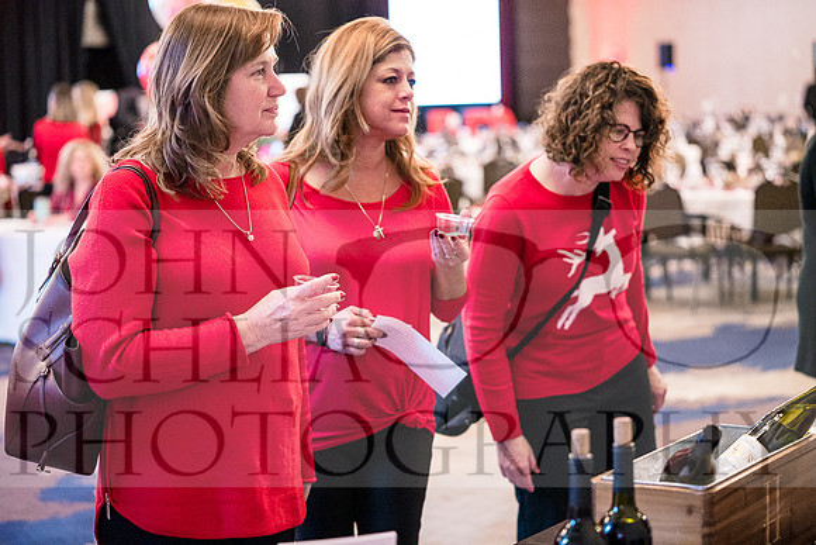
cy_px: 272
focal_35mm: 70
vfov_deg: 19.5
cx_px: 408
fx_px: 1587
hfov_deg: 28.8
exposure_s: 1/60
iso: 12800
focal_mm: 70
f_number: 2.8
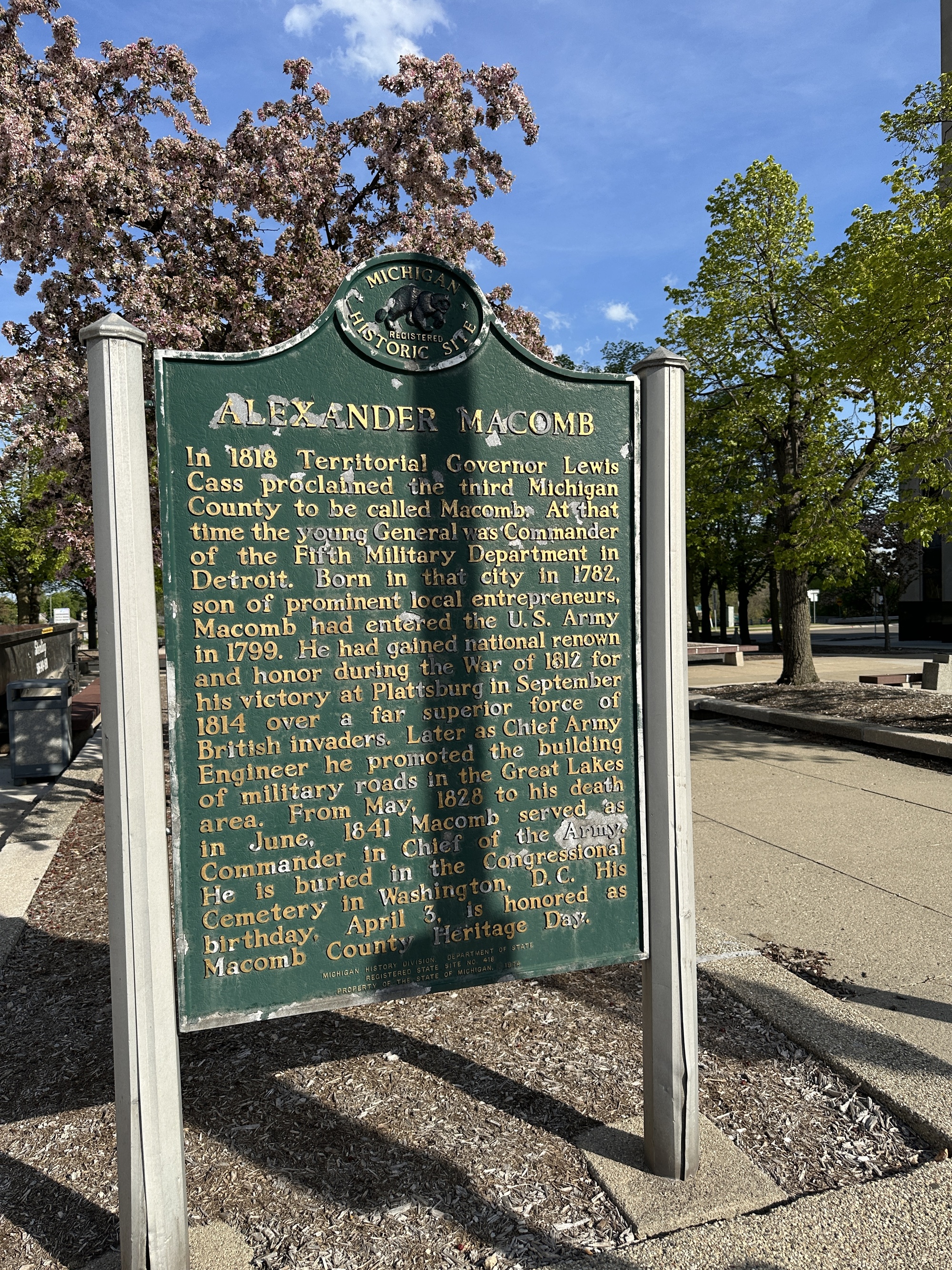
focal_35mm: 24
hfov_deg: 56.8
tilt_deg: -3.4
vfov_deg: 71.6
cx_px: 476
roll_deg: +2.5
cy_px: 635
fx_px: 880
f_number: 1.78
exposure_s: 1/4184
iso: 80
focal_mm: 6.86
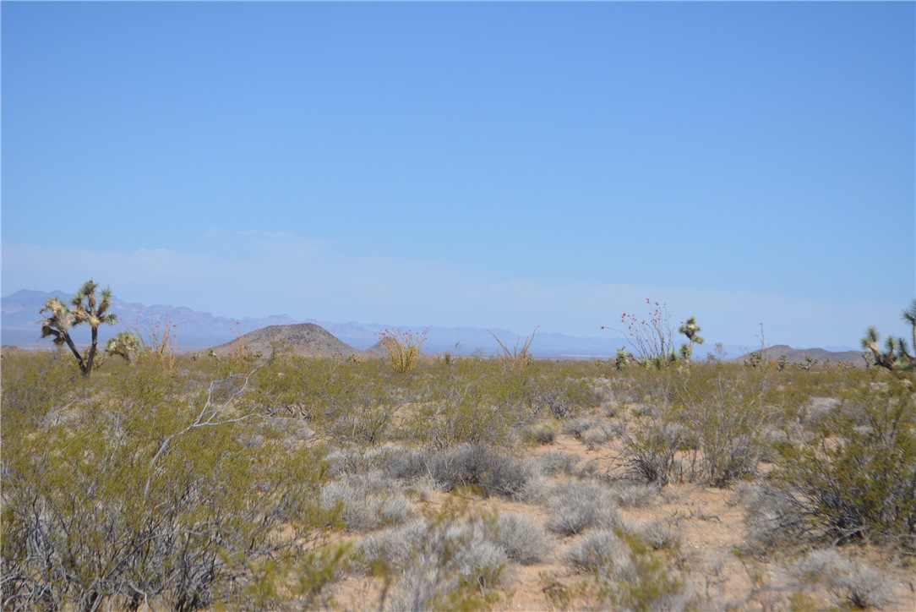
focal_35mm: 82
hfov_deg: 24.6
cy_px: 306
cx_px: 458
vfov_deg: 16.6
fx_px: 2100
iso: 400
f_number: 7.1
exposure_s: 1/2000
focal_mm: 55
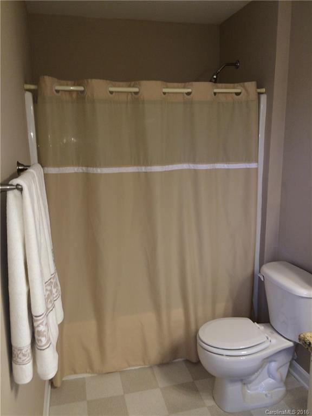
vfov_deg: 61.7
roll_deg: +2.7
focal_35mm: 29
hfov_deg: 48.2
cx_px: 156
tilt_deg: -11.9
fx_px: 349
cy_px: 208
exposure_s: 1/30
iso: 50
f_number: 2.2
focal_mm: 4.15
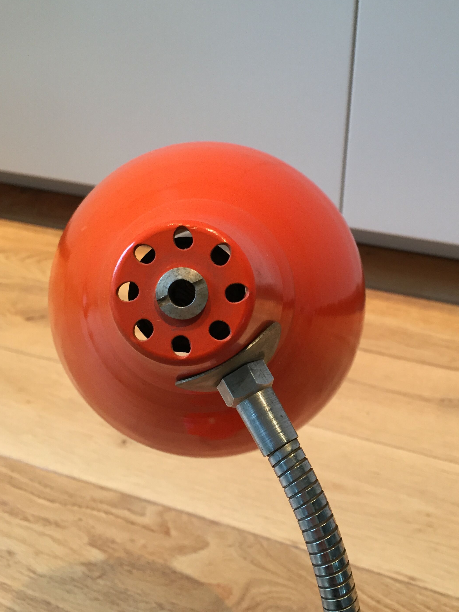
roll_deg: +0.4
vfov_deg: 53.9
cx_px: 254
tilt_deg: -33.7
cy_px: 289
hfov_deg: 41.7
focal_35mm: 34
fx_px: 601
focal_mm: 4.15
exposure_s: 1/33
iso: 160
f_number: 2.2
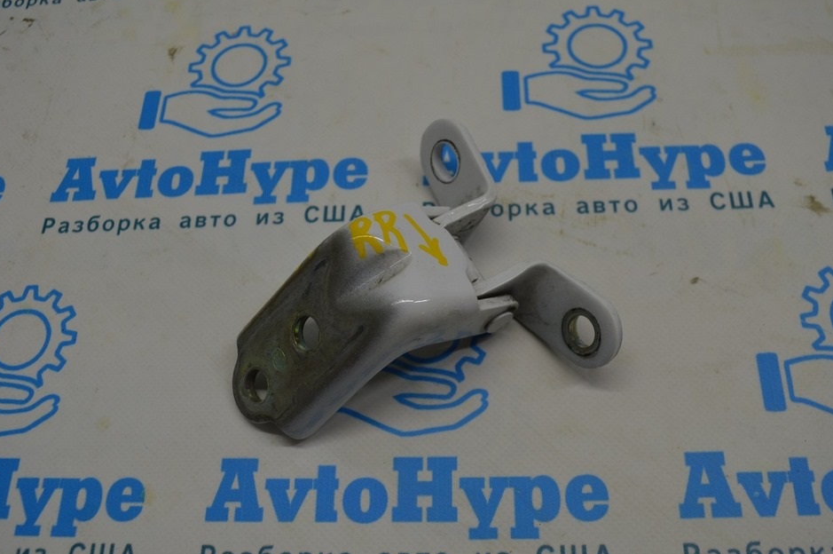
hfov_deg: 53.1
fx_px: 832
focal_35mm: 36
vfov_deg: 36.8
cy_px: 293
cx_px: 390
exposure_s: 1/60
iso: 140
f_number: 5.6
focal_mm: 22
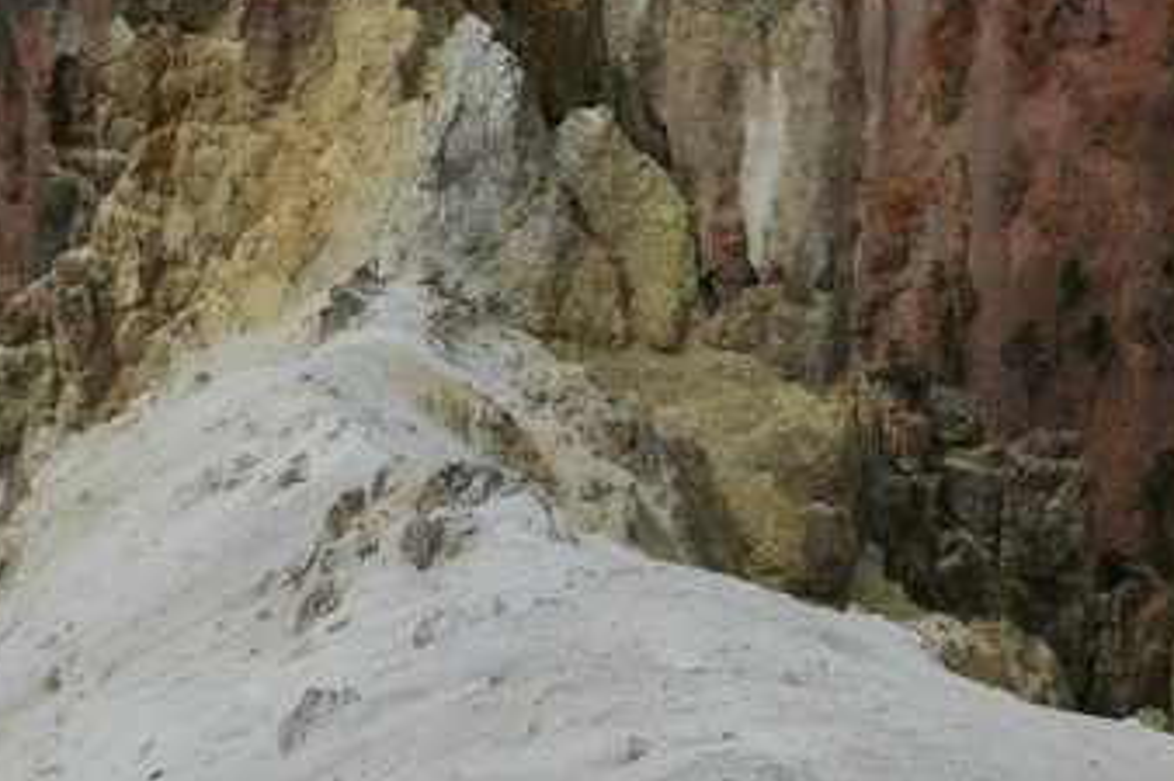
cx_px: 634
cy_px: 566
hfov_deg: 16.5
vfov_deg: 11.0
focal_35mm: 124
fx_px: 4042
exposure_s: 1/1300
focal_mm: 15.9
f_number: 5.6
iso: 200
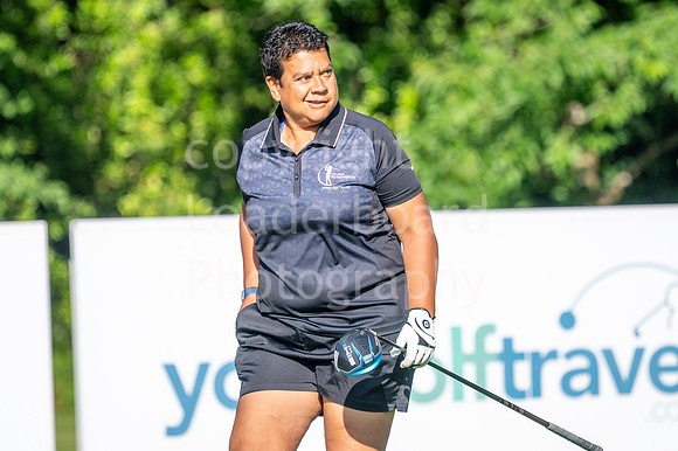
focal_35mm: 450
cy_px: 226
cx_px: 339
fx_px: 8470
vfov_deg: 3.1
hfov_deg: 4.6
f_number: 5
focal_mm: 300
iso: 200
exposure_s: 1/2000
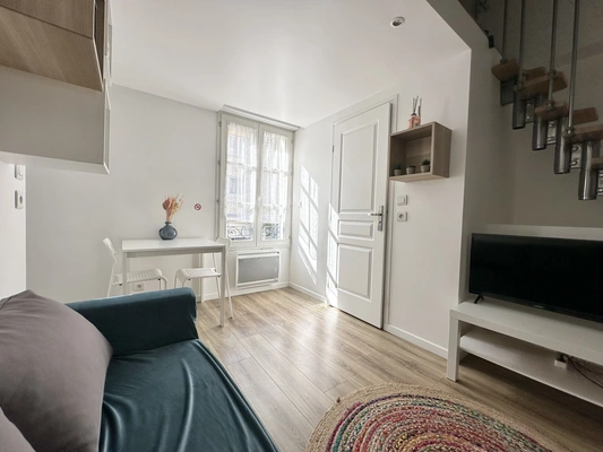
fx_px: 244
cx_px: 302
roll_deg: -1.1
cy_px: 226
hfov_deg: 102.1
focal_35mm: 14
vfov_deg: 85.7
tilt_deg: -1.1
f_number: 2.2
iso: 40
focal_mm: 2.22
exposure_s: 1/432
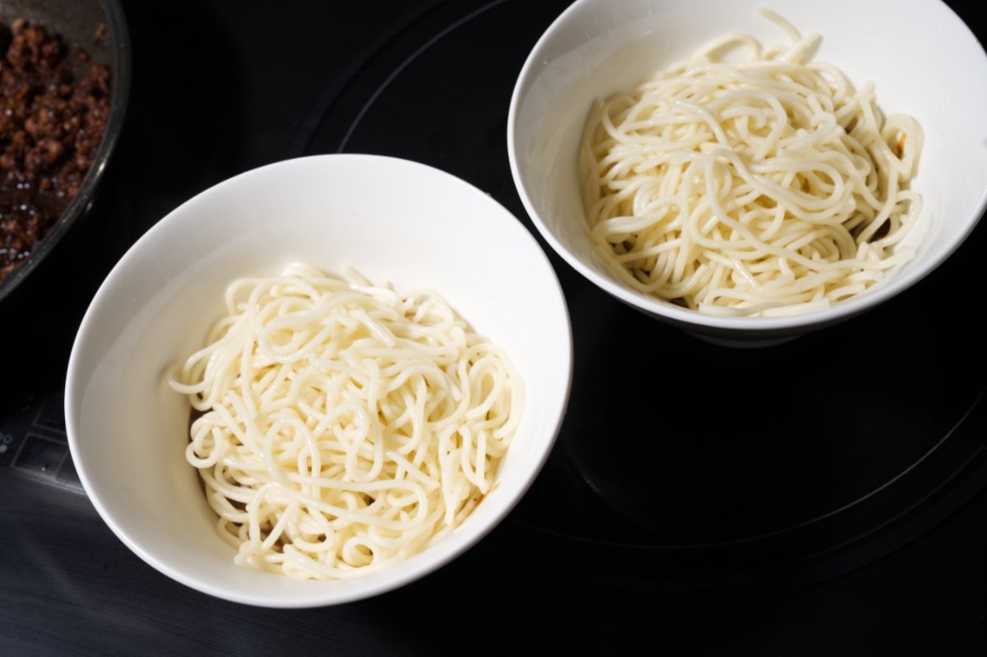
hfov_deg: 41.1
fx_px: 1315
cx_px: 494
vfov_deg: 28.1
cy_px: 328
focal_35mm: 48
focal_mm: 48
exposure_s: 1/80
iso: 100
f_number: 8
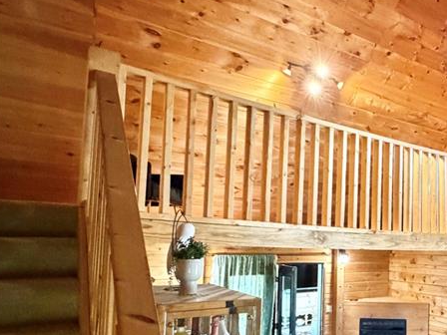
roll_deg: -1.7
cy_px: 226
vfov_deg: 43.5
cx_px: 417
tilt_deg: +2.3
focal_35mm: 32
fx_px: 413
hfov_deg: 49.4
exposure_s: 1/60
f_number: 2.2
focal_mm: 2.22
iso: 1250
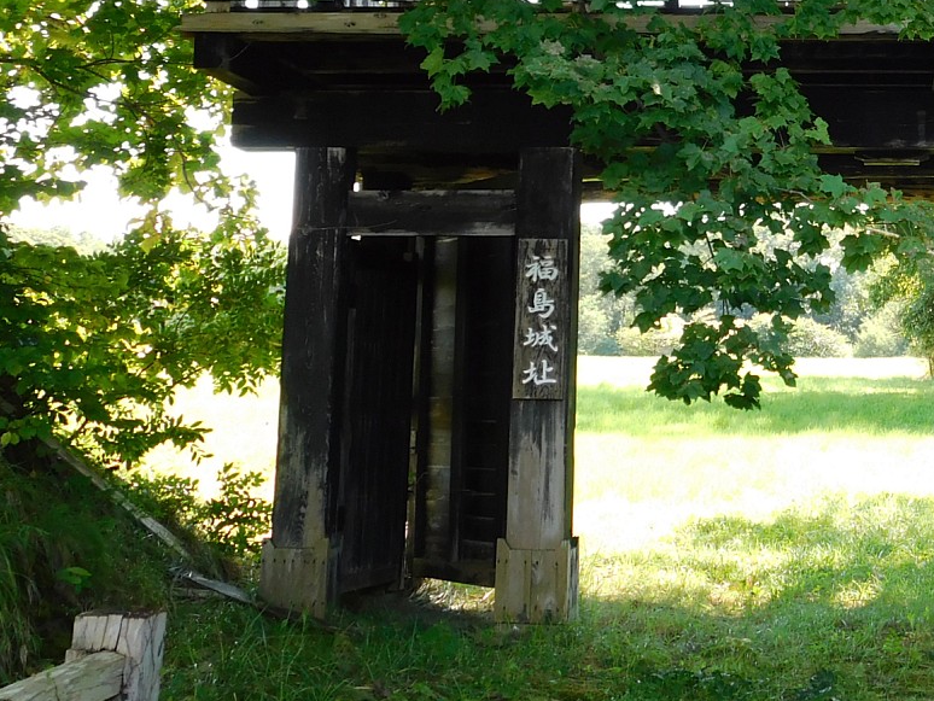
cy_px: 76
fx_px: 1673
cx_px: 771
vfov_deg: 23.1
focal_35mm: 62
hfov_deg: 30.3
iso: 125
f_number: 3.2
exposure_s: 1/100
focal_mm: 5.3
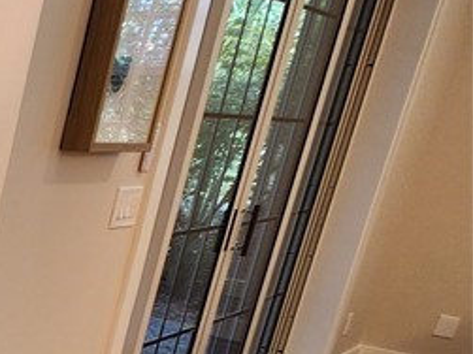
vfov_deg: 26.7
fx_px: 724
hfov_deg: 19.0
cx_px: -490
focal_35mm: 53
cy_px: 309
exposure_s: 1/60
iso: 125
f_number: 2.2
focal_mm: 2.2
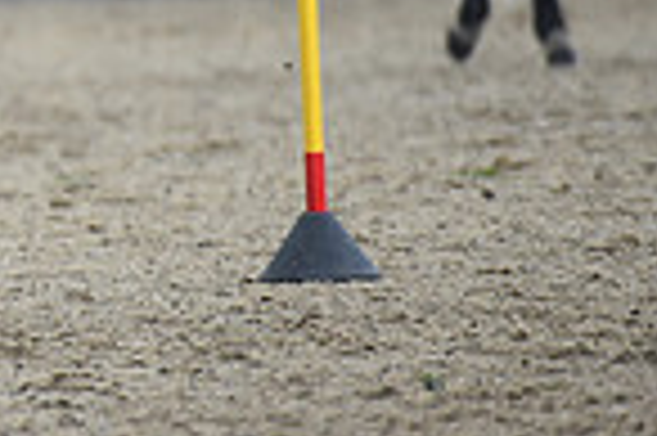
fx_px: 29003
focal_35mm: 1591
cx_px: -621
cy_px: -198
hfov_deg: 1.3
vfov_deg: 0.9
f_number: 4.5
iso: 1600
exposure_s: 1/800
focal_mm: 400
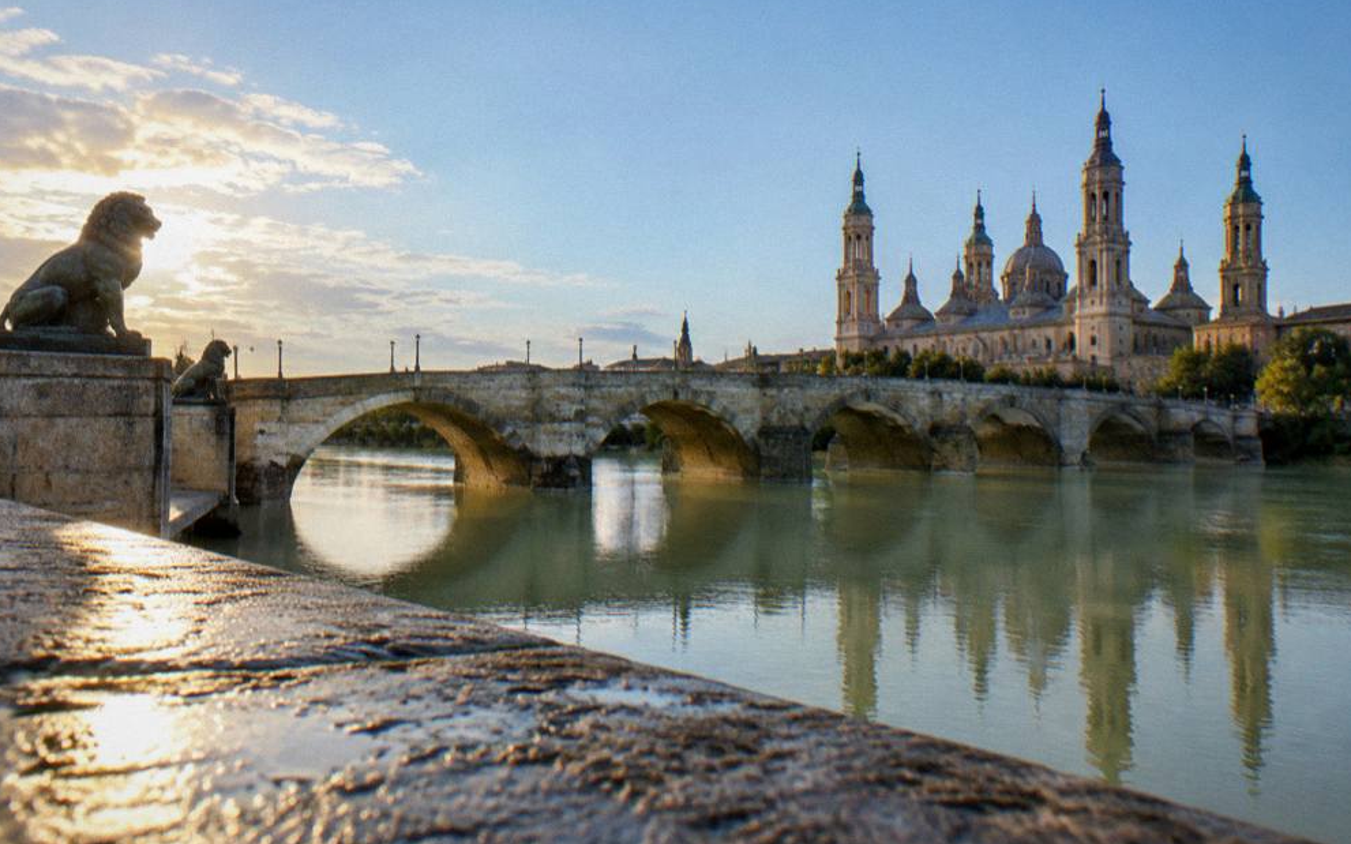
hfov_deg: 54.0
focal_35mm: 36
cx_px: 678
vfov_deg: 35.3
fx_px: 1325
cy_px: 395
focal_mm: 35
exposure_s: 1/400
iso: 320
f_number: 10
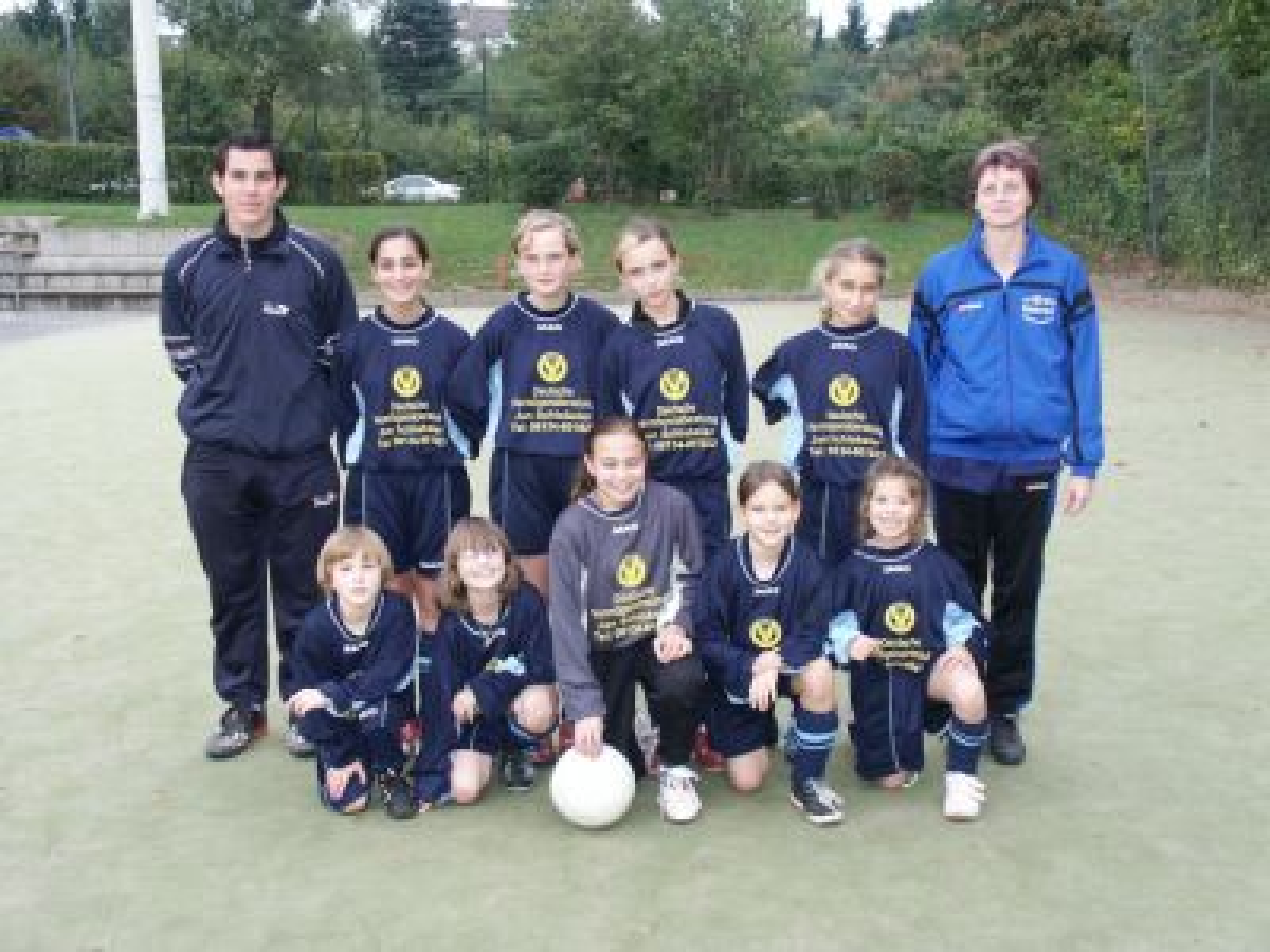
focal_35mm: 41
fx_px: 1504
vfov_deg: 35.1
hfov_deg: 45.8
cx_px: 635
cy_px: 476
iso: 200
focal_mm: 10.58
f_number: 2.8
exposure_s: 1/250
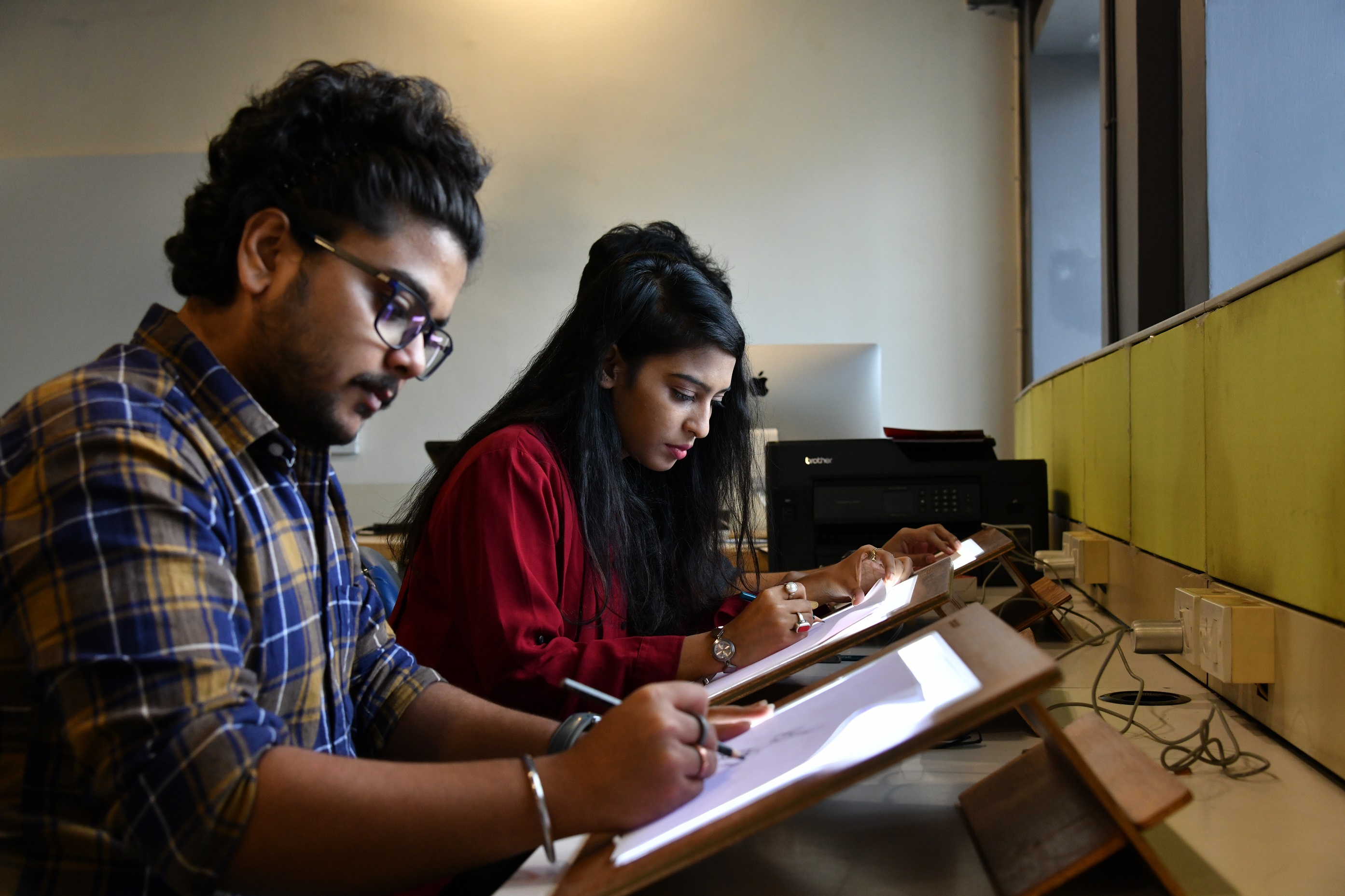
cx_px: 672
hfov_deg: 44.5
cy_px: 448
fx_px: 1644
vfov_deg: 30.5
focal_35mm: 44
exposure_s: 1/80
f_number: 5.6
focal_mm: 44
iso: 1000
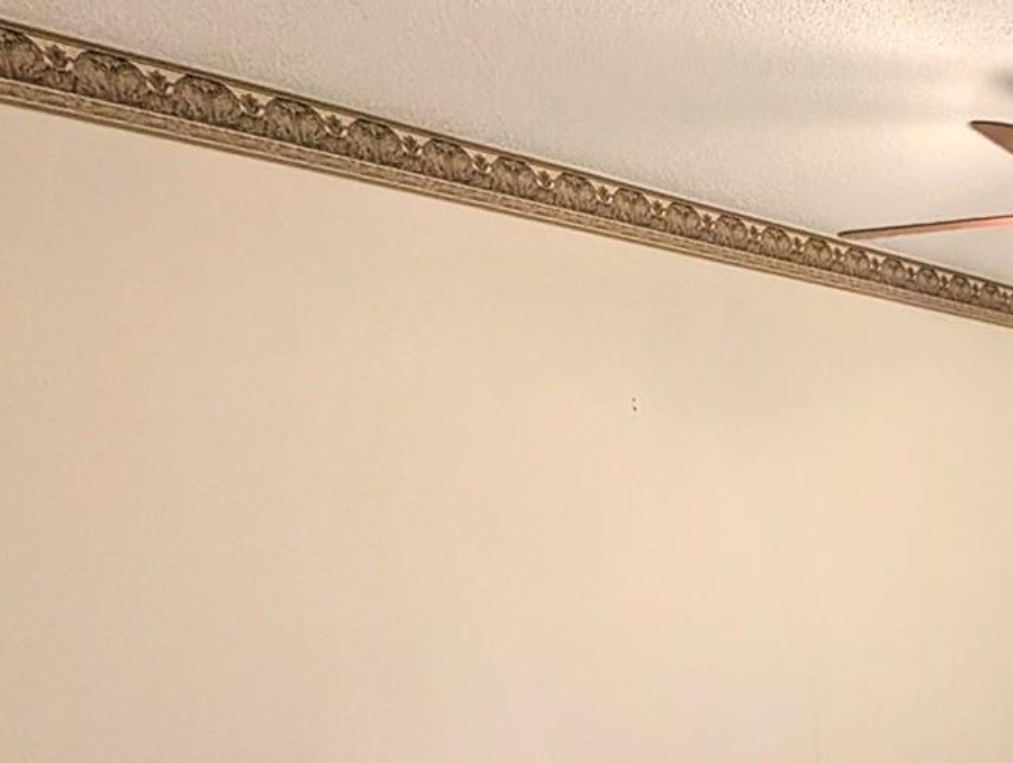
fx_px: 938
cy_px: 763
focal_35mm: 32
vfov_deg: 39.1
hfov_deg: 42.0
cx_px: 1165
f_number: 2.2
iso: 419
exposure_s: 1/60
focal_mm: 1.95
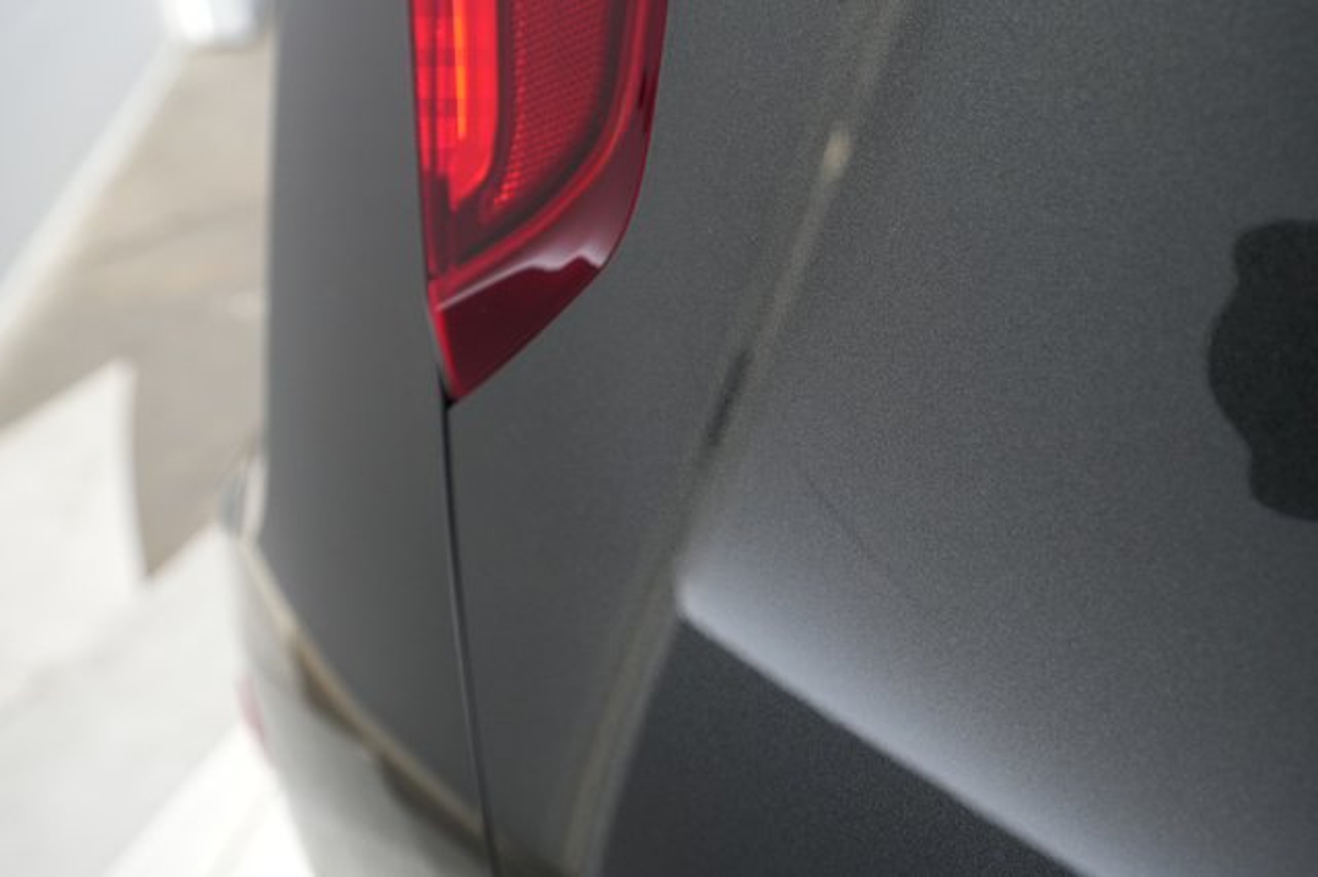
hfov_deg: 65.5
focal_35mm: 28
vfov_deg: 46.4
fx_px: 1025
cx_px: 659
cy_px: 438
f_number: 4.5
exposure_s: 1/100
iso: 2500
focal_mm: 28
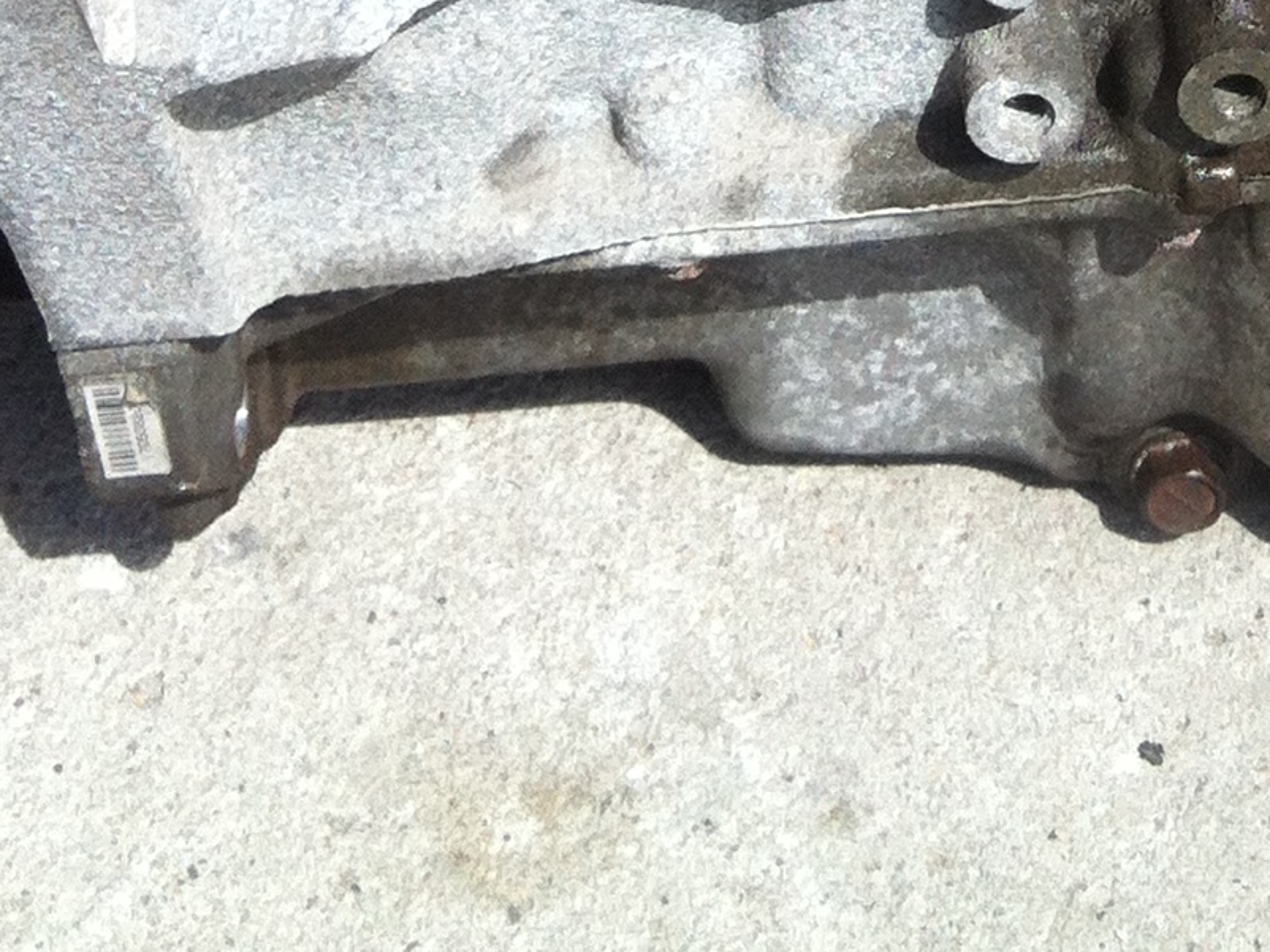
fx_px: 4145
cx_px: 1055
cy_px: -1015
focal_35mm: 113
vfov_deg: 11.6
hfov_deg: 17.3
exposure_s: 1/1207
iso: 80
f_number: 2.8
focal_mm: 3.85
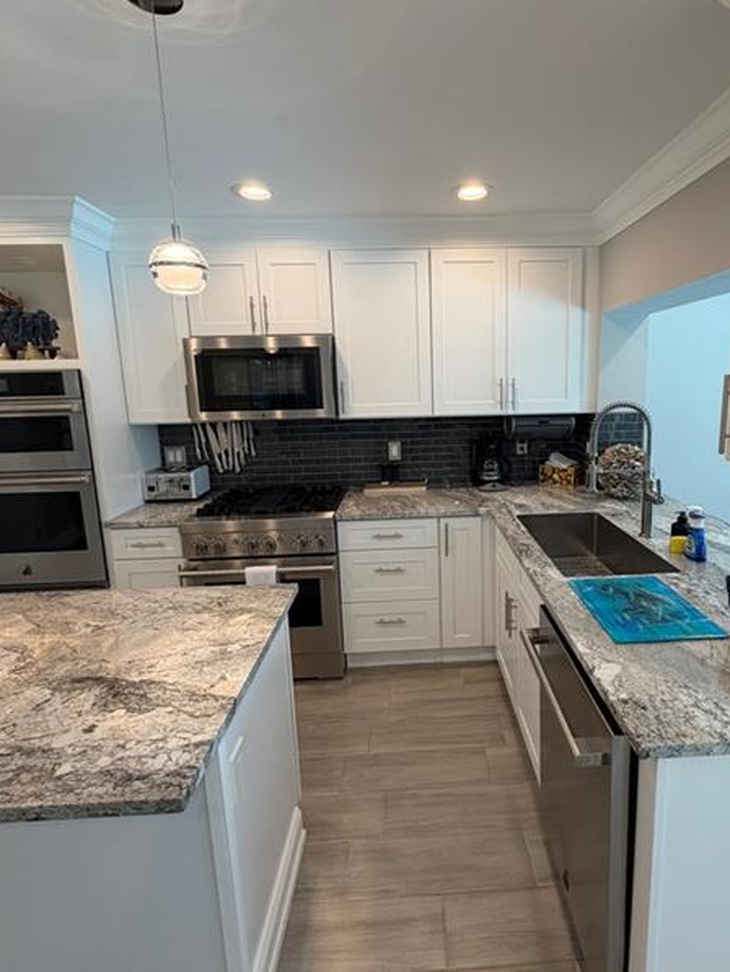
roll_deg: +0.6
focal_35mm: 18
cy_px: 466
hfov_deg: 71.0
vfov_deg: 87.7
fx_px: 506
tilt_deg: -9.9
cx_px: 432
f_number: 2.2
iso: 100
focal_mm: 2.22
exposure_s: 1/120
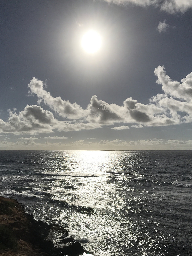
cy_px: 152
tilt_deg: +1.4
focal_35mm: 35
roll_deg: +2.1
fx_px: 259
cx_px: 87
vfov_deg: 52.3
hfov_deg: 40.6
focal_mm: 3.99
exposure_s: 1/50000
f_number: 1.8
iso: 25
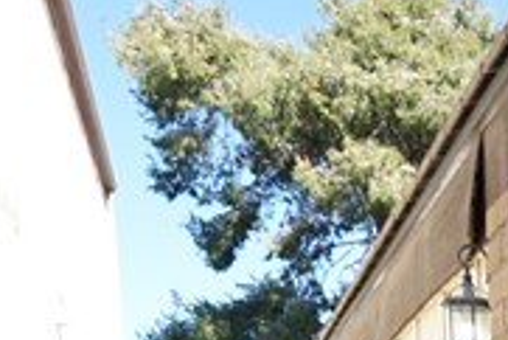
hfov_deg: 22.5
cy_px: 632
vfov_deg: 15.8
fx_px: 1017
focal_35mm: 72
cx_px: 783
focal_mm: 12
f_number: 6.3
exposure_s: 1/125
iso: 125
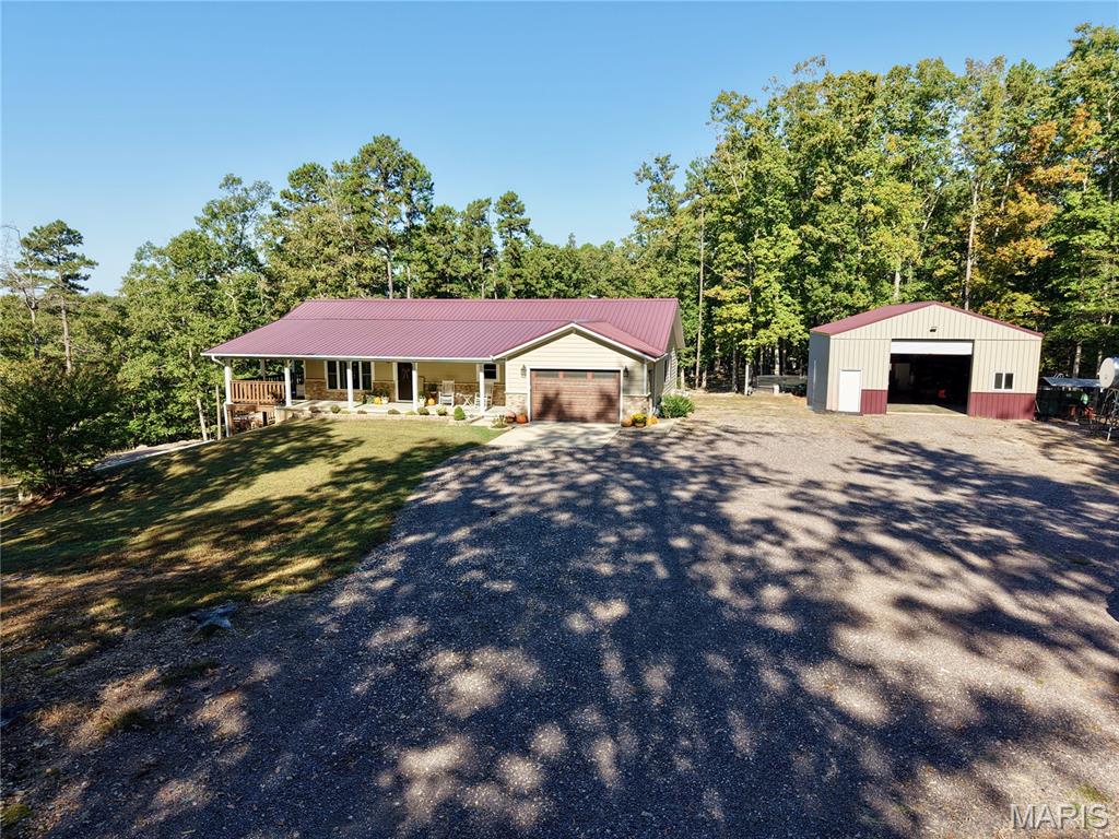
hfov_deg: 71.6
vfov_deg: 56.8
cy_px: 420
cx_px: 560
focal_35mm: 24
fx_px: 776
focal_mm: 8.67
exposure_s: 1/2500
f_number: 1.8
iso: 180
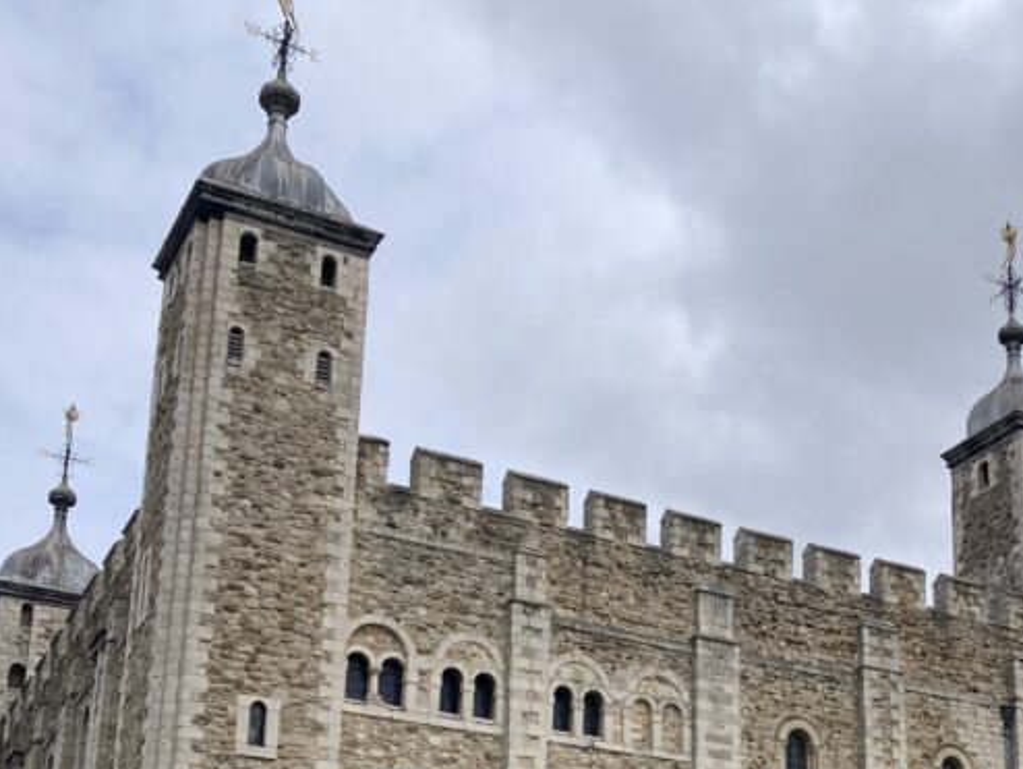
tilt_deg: +17.7
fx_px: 1715
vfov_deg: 24.2
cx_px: 791
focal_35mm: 58
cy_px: 759
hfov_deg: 32.5
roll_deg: +0.5
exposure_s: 1/1736
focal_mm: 3.99
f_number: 1.8
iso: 20
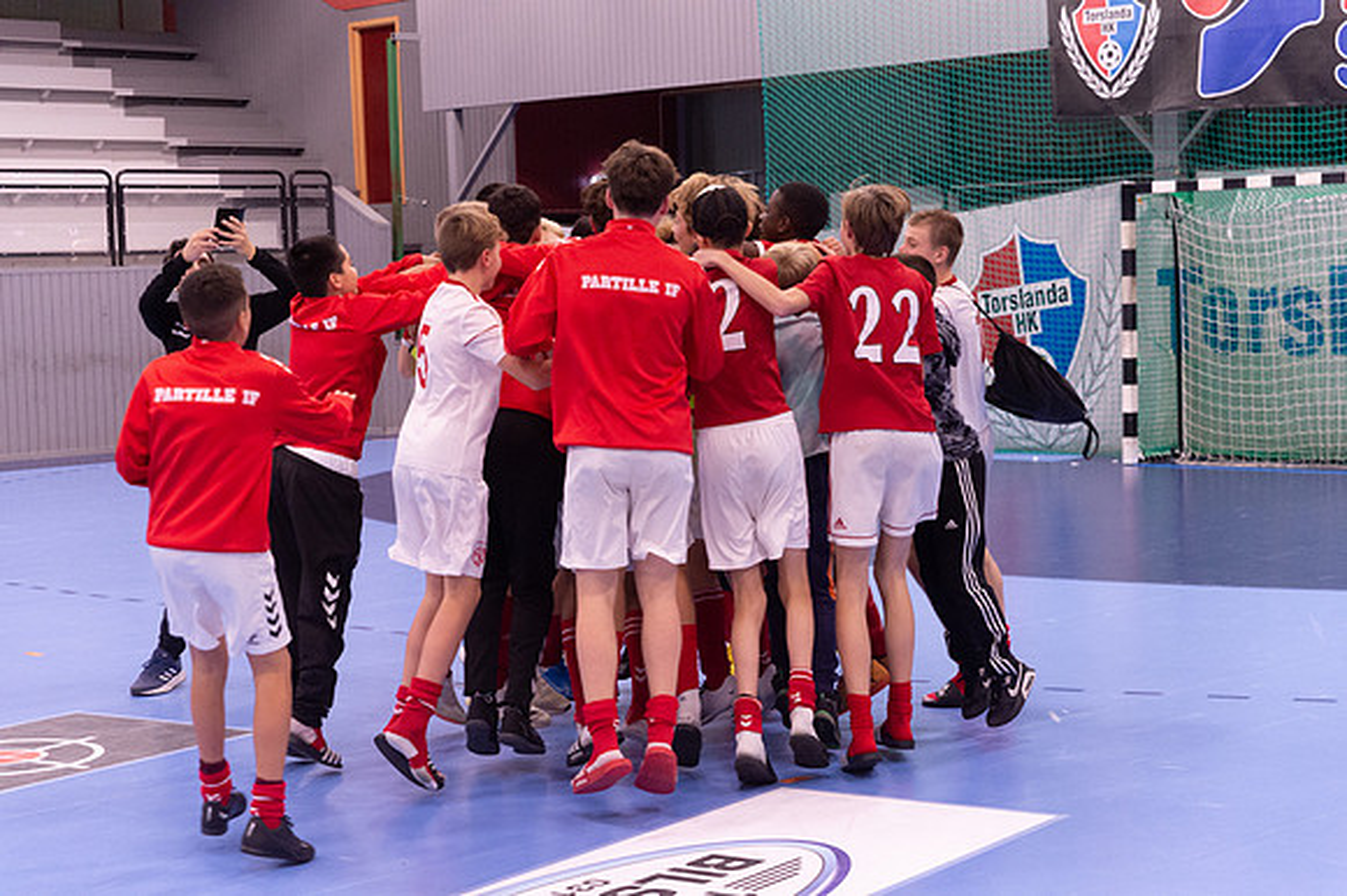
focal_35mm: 70
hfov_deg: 28.9
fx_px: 2618
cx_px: 674
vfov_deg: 19.4
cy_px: 448
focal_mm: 70
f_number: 3.2
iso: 4500
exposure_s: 1/320
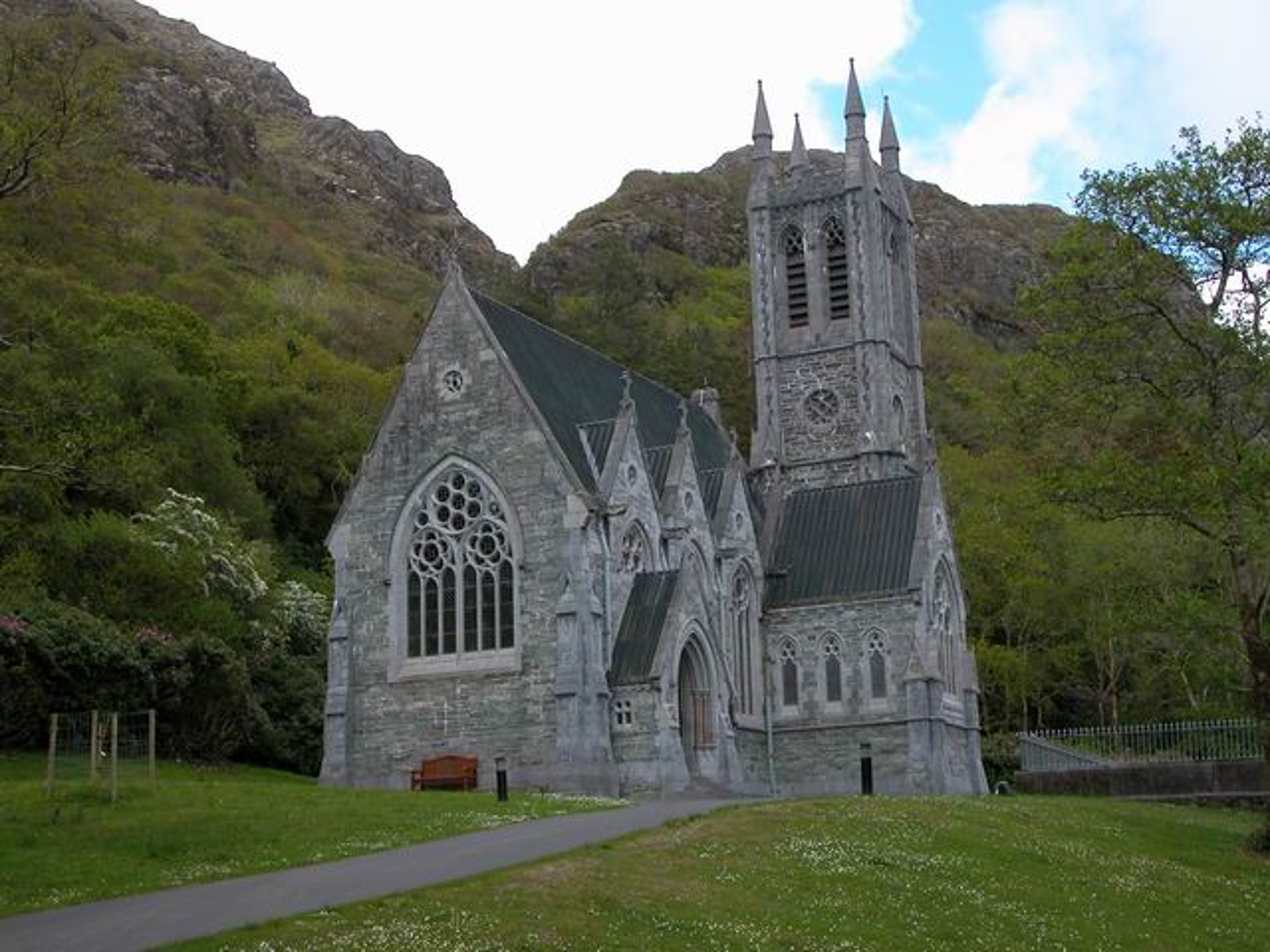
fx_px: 1981
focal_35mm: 54
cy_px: 476
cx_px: 635
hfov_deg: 35.5
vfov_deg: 27.0
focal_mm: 13.7
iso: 100
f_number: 4.9
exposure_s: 1/219
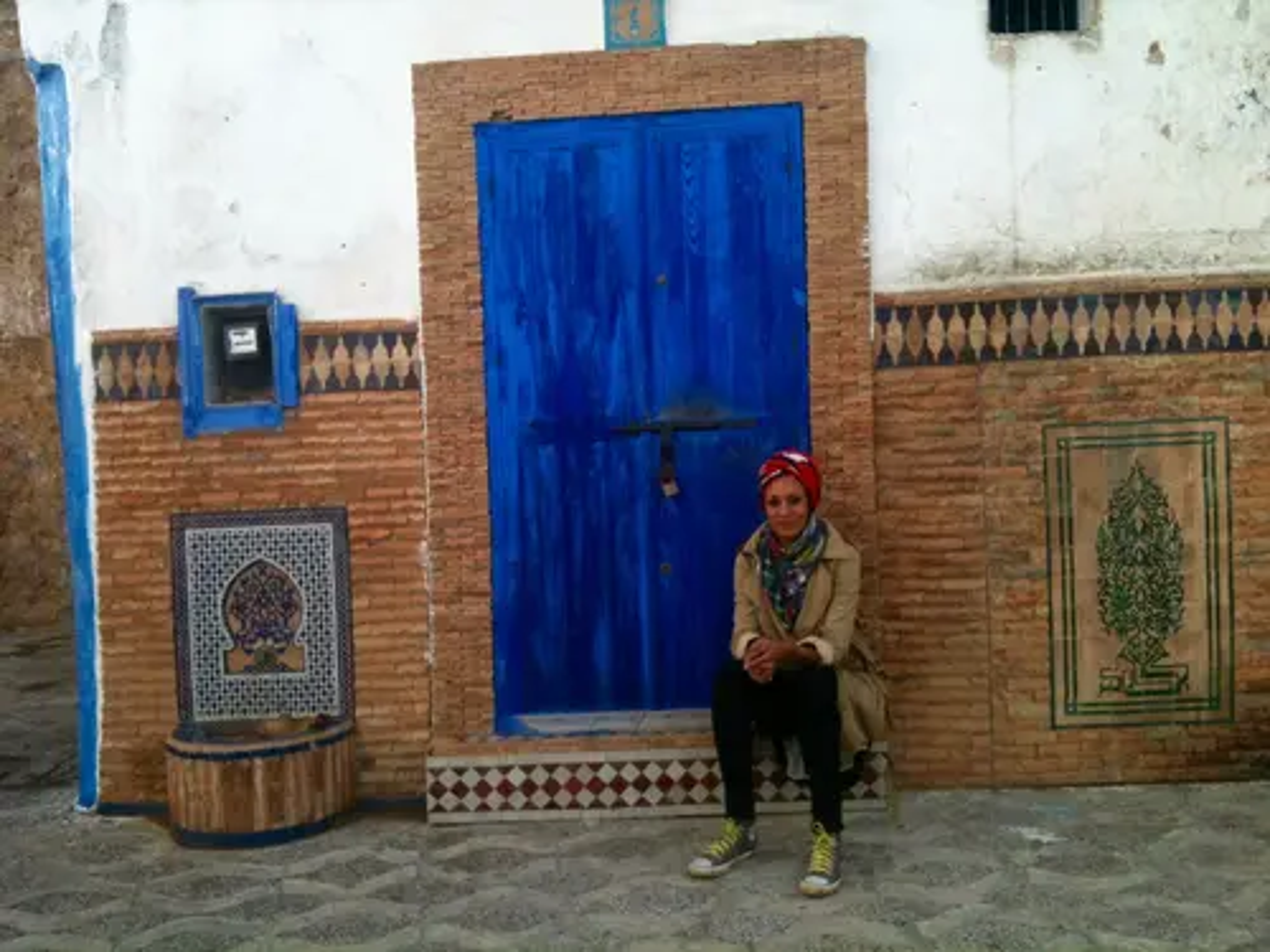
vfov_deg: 40.7
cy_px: 476
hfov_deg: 52.6
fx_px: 1284
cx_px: 635
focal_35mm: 35
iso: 64
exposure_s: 1/610
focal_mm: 3.85
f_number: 2.8
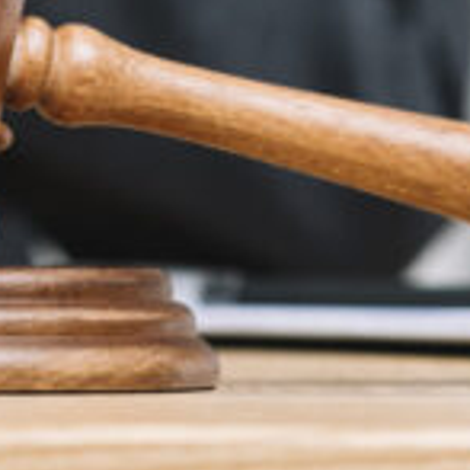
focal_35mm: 377
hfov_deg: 4.6
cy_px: -296
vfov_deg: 4.6
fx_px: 5791
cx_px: 32
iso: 200
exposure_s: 1/160
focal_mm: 85
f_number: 5.6
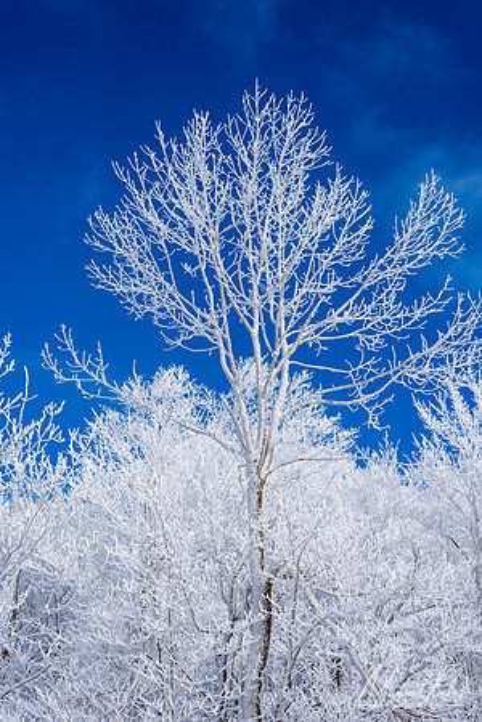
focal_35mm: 50
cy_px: 361
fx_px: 1004
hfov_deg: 27.0
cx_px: 241
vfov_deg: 39.6
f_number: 11
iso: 100
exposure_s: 1/250
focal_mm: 50
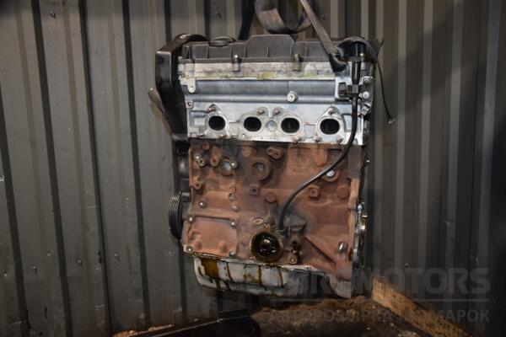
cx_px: 253
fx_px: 464
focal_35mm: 33
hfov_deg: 57.2
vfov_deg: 40.0
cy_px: 168
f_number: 5
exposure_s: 1/60
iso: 800
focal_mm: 22
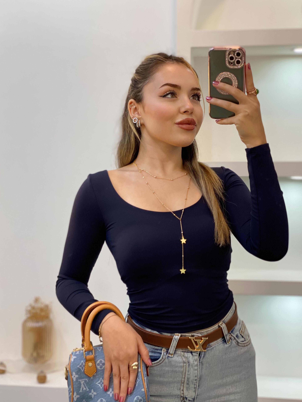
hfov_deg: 26.6
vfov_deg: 34.9
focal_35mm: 55
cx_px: 150
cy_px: 208
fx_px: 640
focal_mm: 6
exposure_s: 1/100
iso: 100
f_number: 2
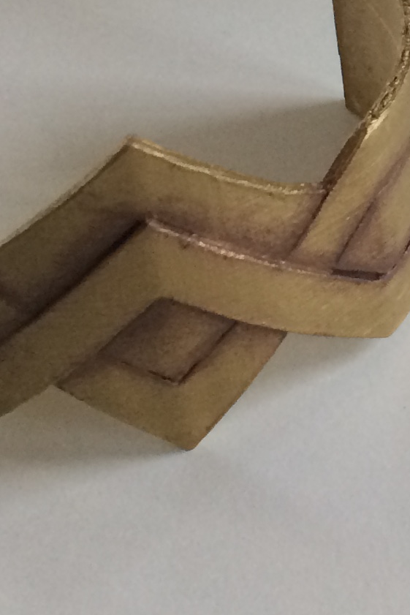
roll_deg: -2.7
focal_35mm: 117
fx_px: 1998
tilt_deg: -38.2
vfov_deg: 16.8
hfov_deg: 10.5
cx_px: 877
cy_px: -93
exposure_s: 1/30
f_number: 2.2
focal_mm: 4.15
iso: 125
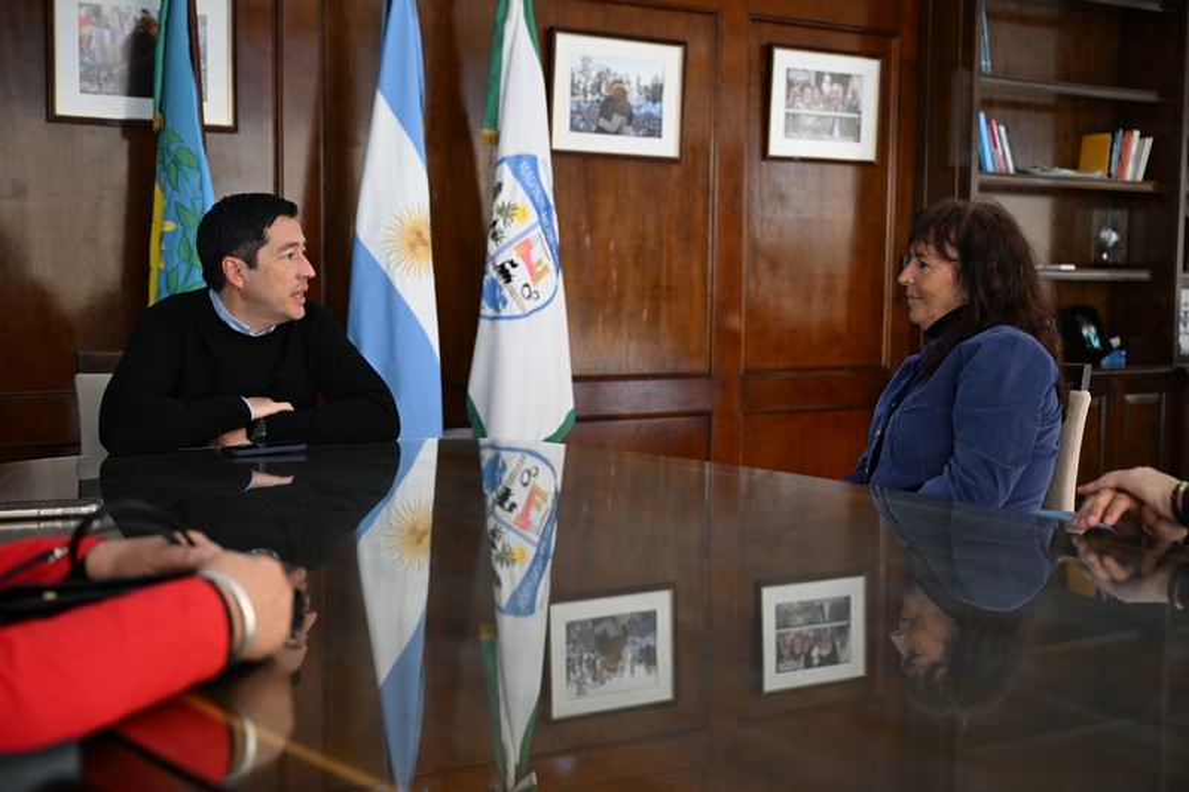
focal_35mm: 44
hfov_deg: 44.5
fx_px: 1453
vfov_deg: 30.5
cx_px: 594
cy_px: 396
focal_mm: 44
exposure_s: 1/320
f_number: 3.2
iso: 800
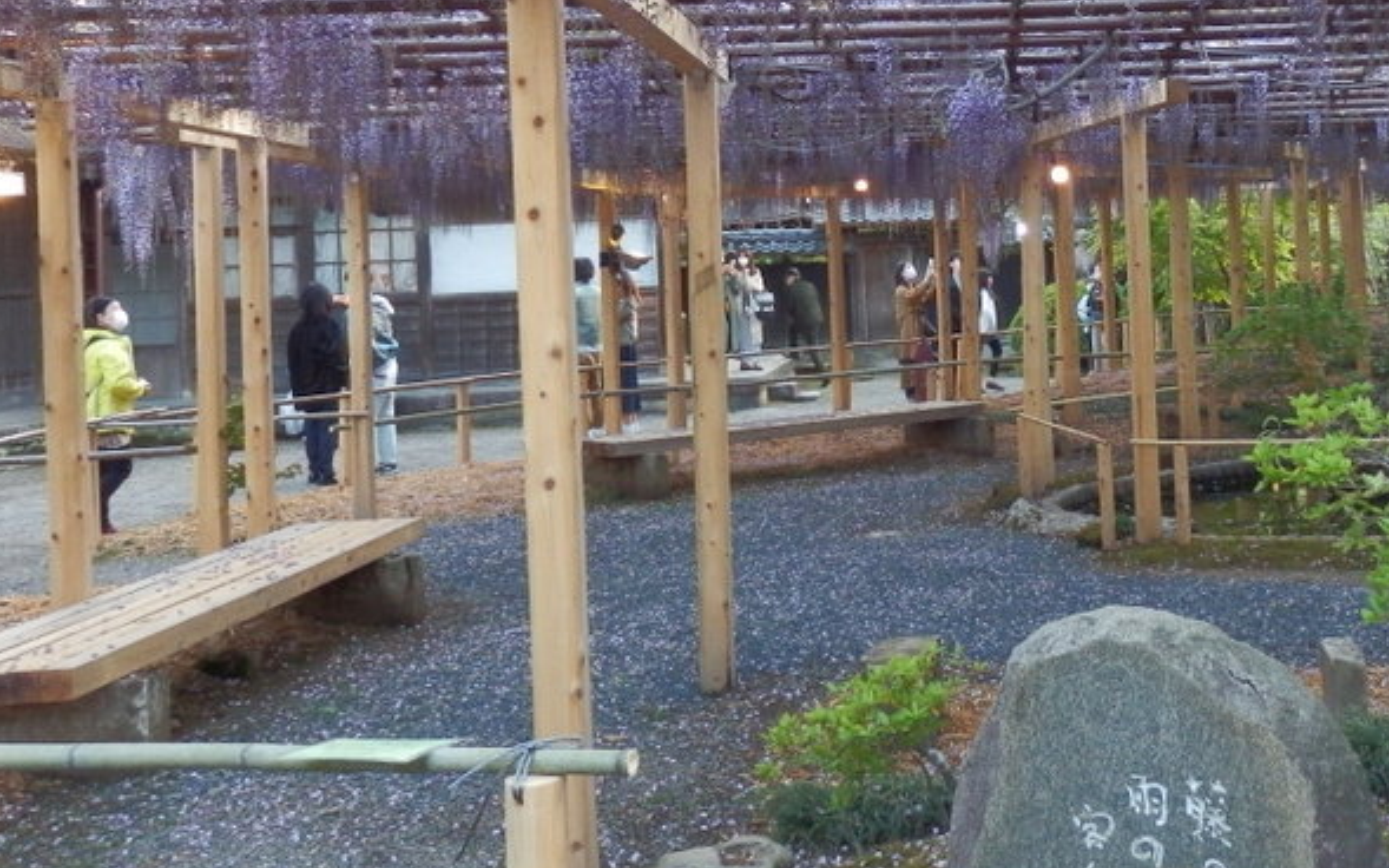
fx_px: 1703
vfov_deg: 28.2
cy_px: 234
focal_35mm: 45
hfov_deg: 42.2
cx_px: 1127
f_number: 3
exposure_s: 1/125
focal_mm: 4.5
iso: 320
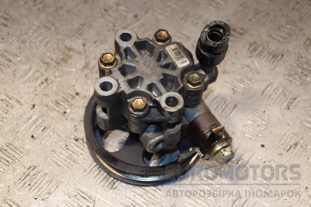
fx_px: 622
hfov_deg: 28.1
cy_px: 104
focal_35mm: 72
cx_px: 156
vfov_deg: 18.9
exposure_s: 1/200
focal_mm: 48
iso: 800
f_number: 4.8
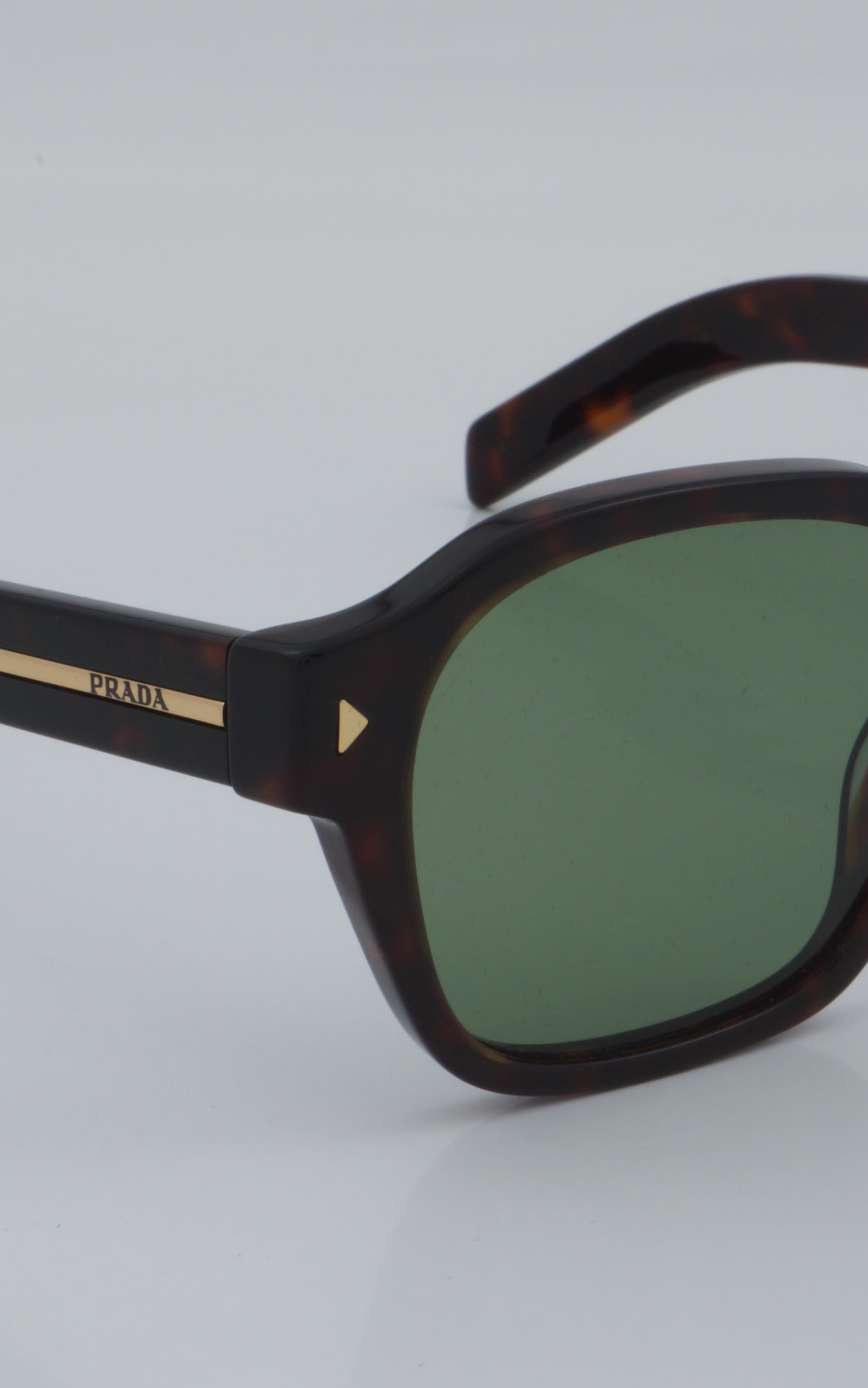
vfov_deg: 18.1
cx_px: 546
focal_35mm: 115
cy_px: 693
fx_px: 4352
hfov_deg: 11.4
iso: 100
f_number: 32
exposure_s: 1/4
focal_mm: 50
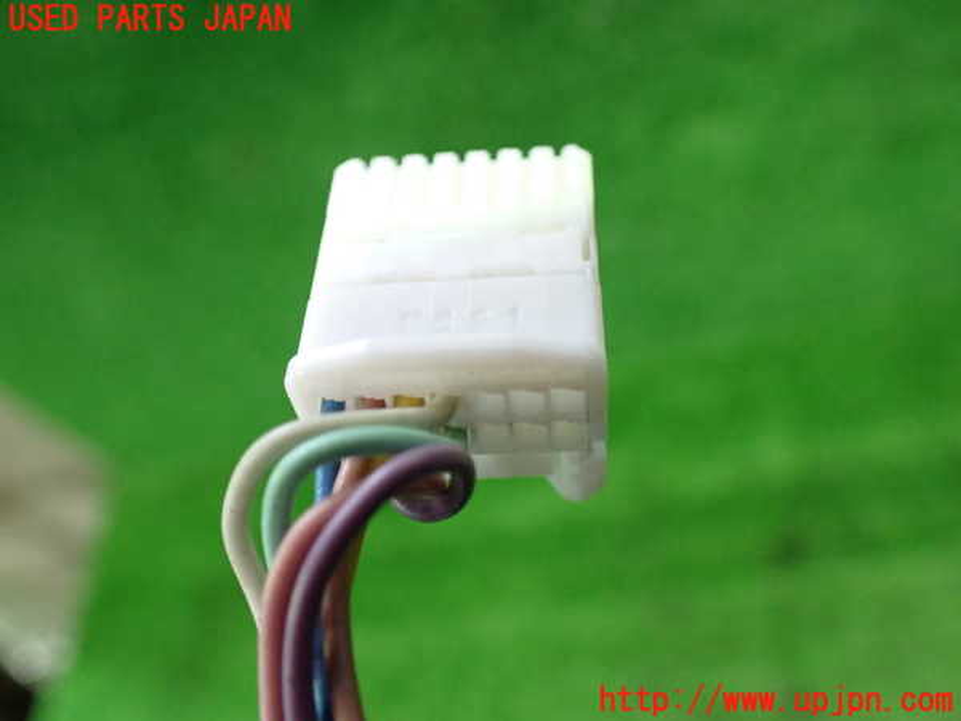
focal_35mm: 30
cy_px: 360
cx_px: 480
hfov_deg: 60.0
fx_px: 833
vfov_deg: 46.8
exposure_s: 1/80
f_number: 2.3
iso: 800
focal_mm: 5.4
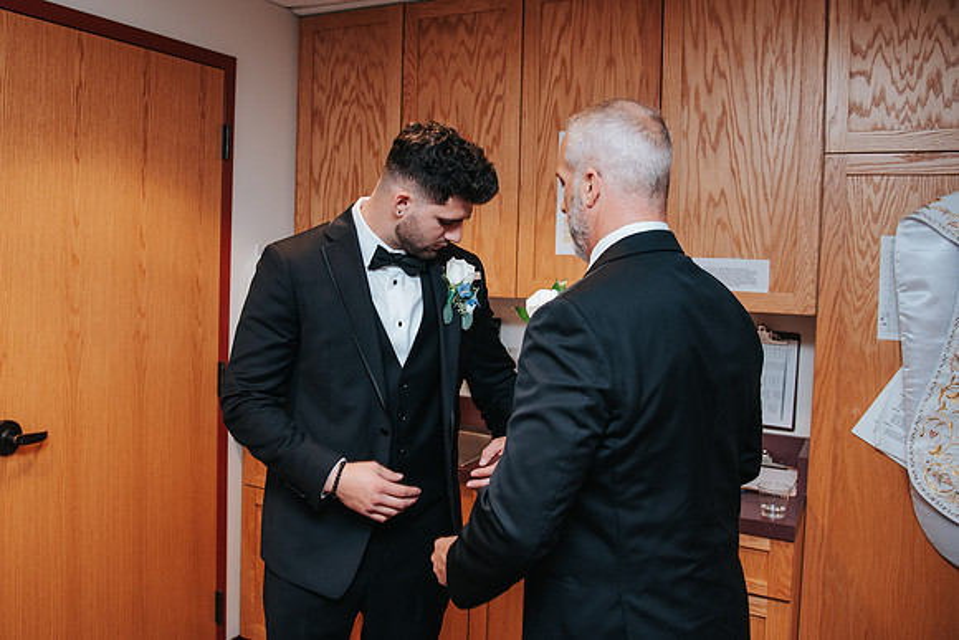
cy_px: 263
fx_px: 797
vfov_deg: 43.6
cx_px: 395
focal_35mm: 30
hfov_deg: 61.7
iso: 800
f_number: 4
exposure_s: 1/200
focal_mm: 24
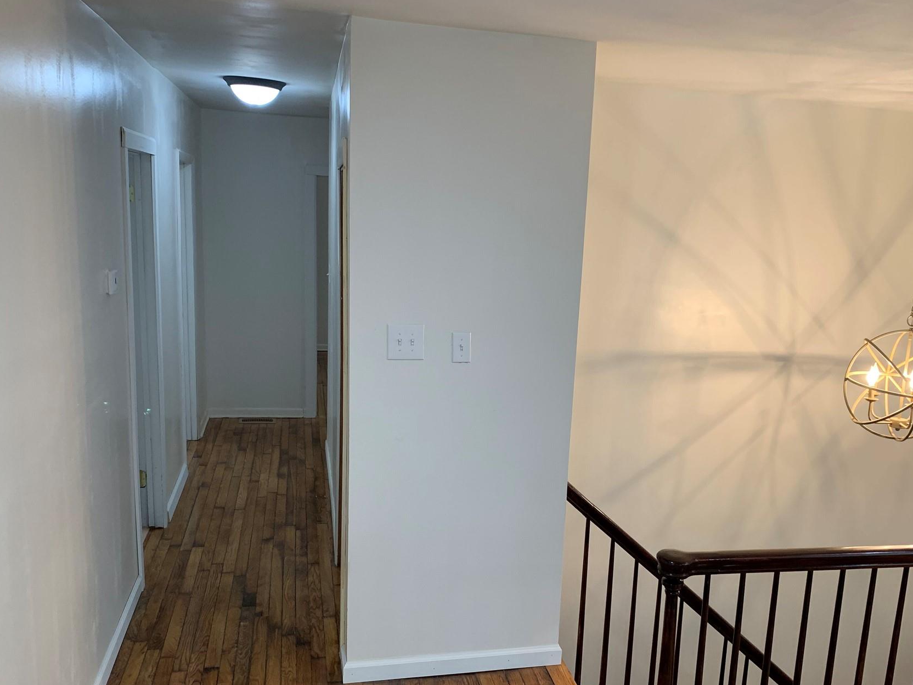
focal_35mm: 32
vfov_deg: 44.0
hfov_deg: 56.7
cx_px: 506
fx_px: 844
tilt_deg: -12.4
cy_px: 400
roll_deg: -2.6
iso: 80
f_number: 1.8
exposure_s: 1/60
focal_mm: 4.25
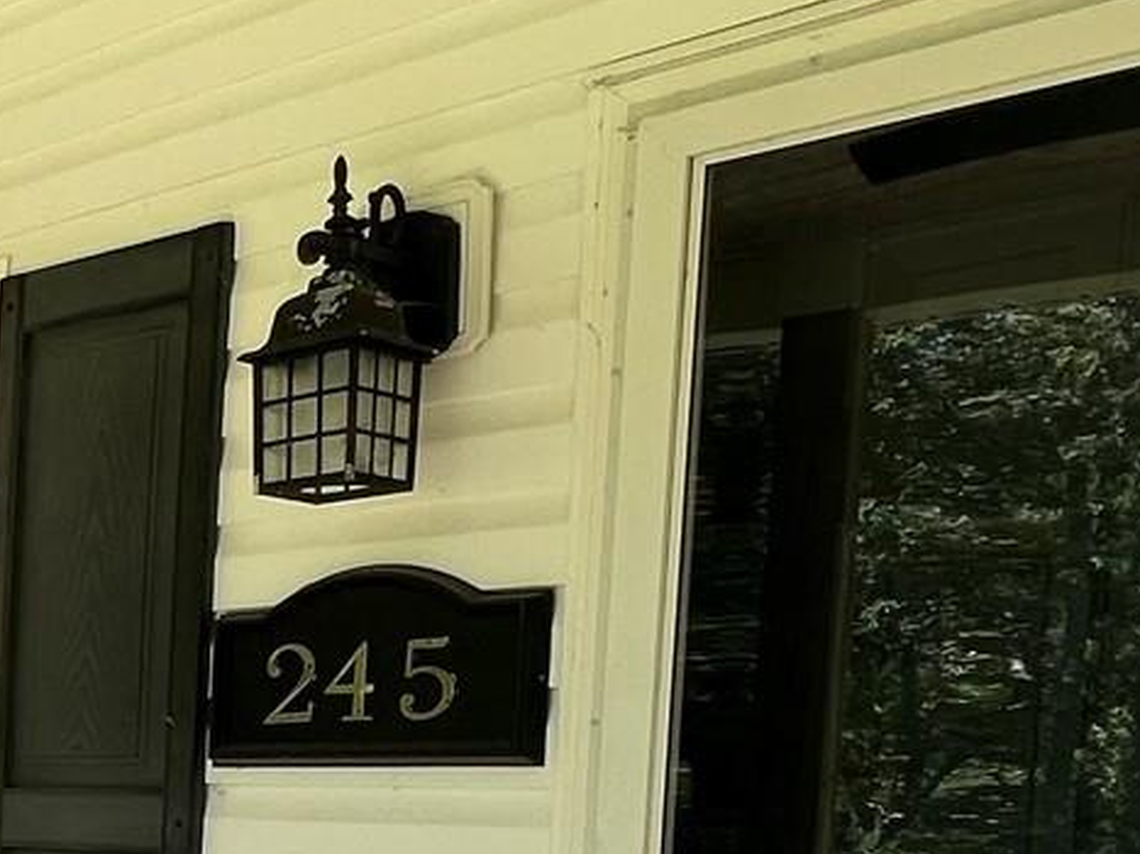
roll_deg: -1.4
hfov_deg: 25.3
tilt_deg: -3.9
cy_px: 905
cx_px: -583
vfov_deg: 24.2
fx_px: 1877
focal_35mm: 57
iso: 32
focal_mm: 1.57
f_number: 1.8
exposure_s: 1/165
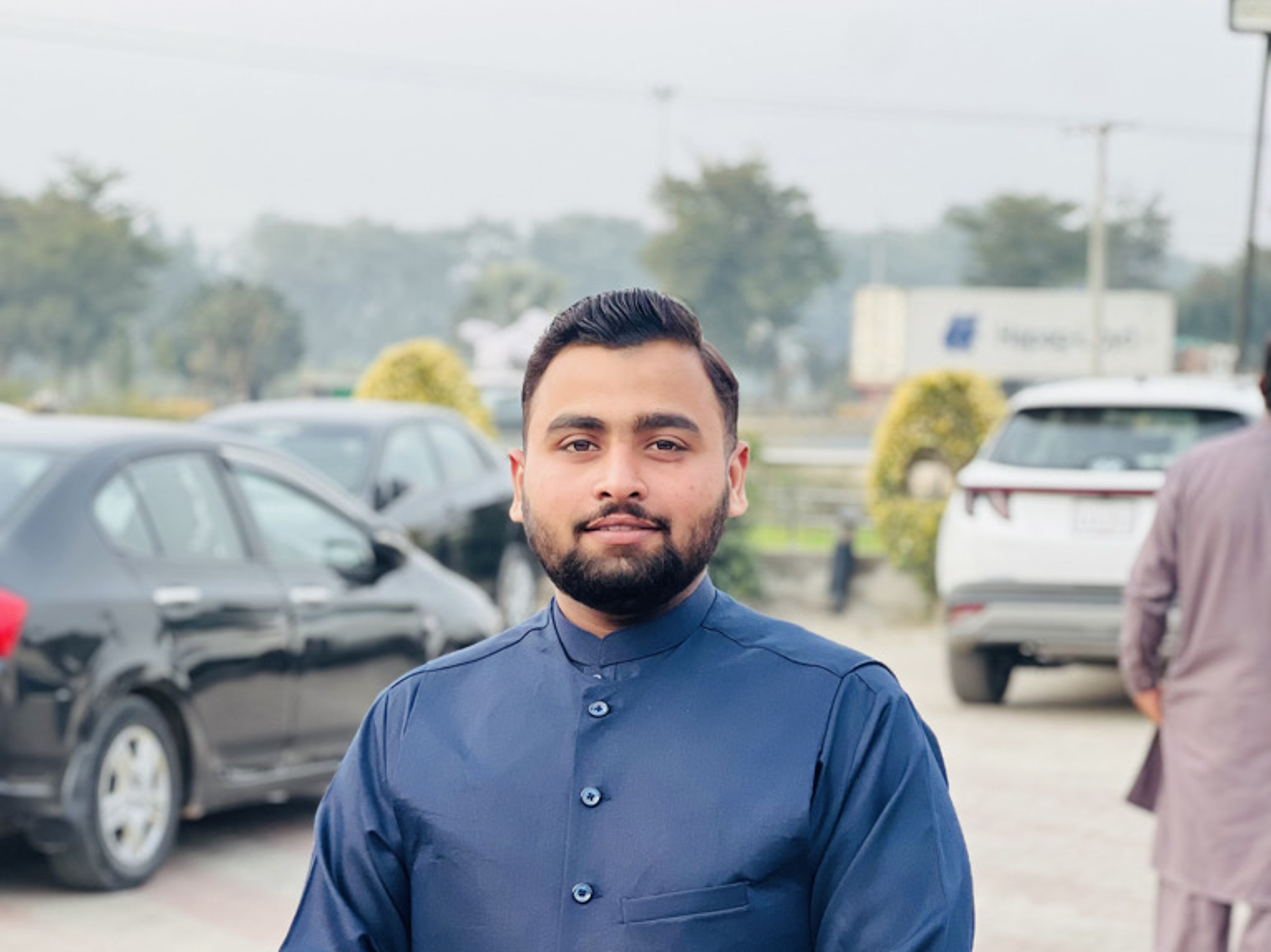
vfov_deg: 14.2
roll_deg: -0.1
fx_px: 3781
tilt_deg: -5.7
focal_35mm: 103
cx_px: 636
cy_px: 838
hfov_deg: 19.1
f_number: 2.8
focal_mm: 9
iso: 64
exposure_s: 1/121
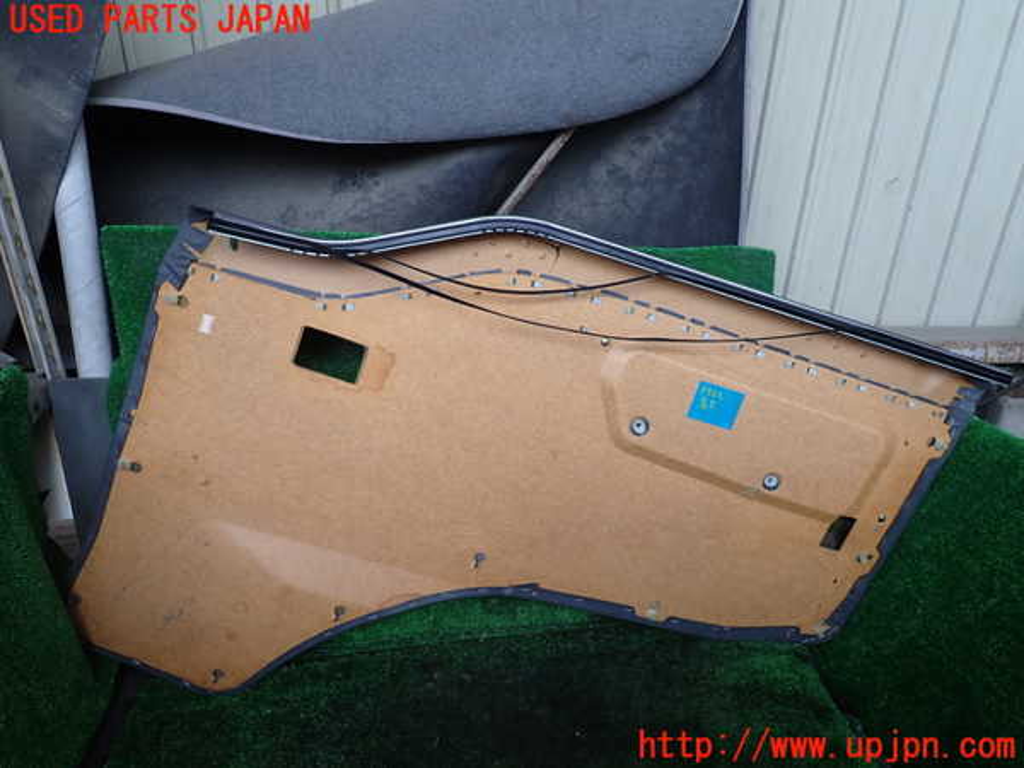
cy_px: 384
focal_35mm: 25
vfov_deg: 54.9
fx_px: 740
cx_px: 512
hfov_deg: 69.4
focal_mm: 4.5
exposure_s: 1/80
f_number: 2.8
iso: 100
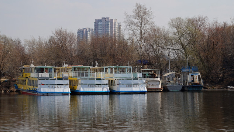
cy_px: 76
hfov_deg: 19.3
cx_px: 117
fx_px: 689
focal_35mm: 111
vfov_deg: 10.9
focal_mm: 70
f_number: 10
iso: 100
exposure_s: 1/200
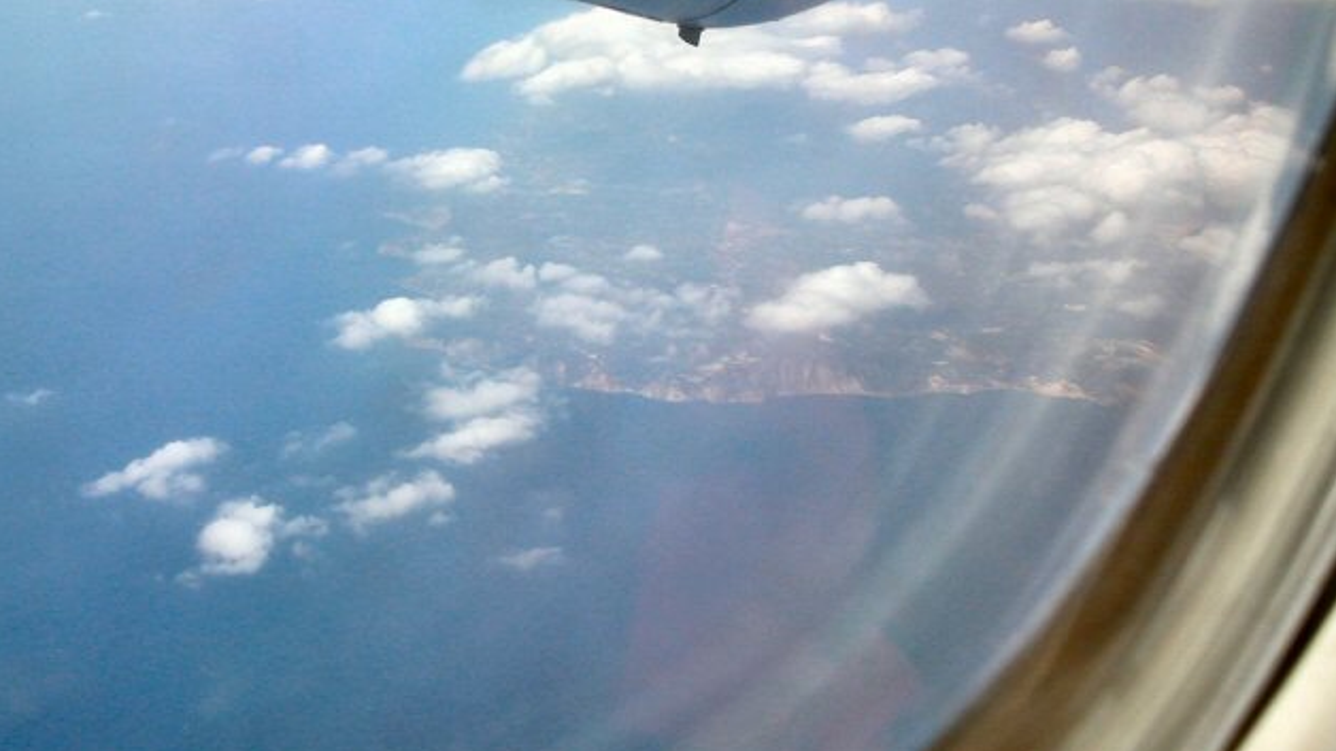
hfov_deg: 34.9
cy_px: 372
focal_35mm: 60
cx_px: 659
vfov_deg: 20.0
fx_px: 2125
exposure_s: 1/426
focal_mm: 8.2
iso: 100
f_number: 5.4
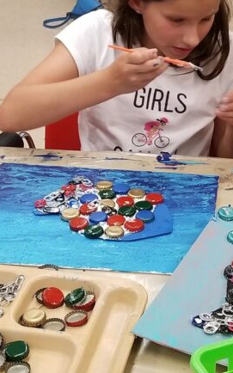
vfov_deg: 30.9
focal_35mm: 65
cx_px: 167
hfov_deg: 19.9
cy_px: 86
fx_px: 661
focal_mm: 4.25
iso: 250
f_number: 1.7
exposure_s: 1/60
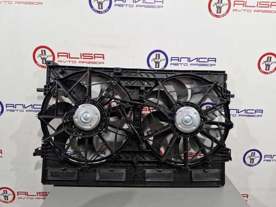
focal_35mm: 23
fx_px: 183
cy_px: 104
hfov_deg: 73.9
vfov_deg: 58.9
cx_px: 138
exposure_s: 1/100
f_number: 1.8
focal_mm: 5.54
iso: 250
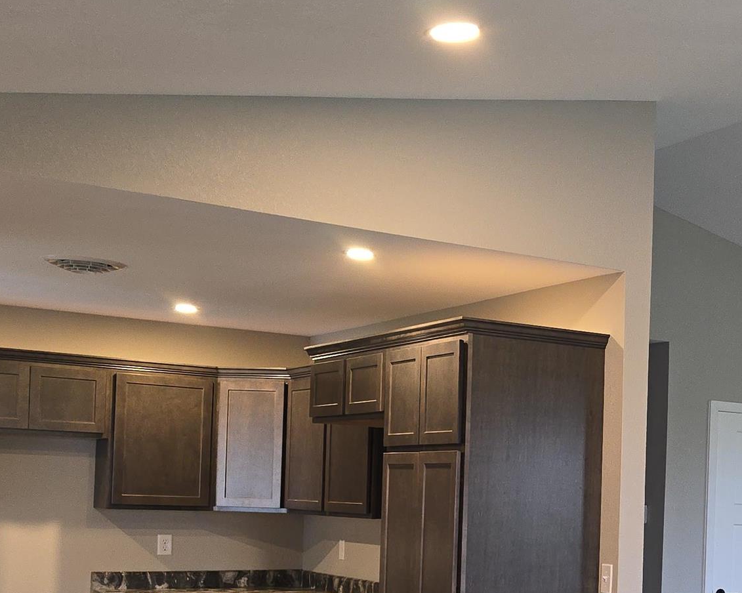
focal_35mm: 61
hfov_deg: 28.4
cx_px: 794
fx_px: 1339
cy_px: 497
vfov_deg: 24.5
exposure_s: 1/30
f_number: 1.7
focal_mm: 6.3
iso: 100
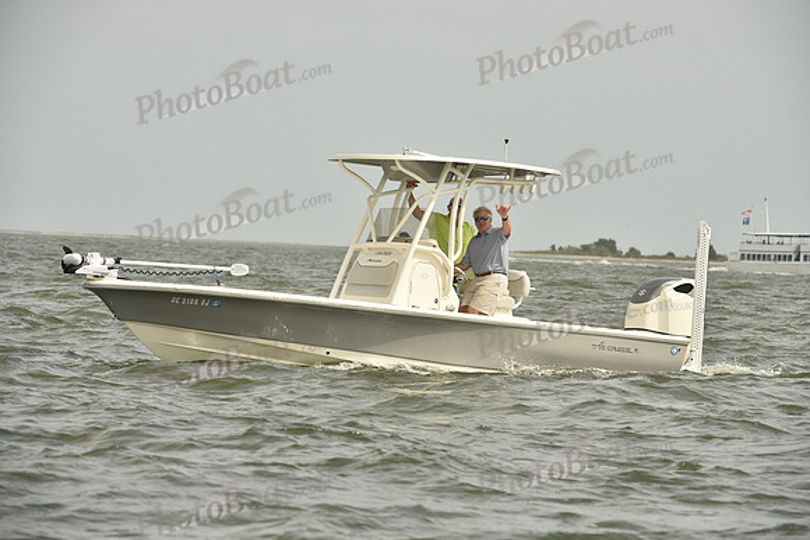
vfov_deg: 6.9
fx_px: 4501
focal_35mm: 200
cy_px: 270
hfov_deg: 10.3
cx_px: 405
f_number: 7.1
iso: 320
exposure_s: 1/1250
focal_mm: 200
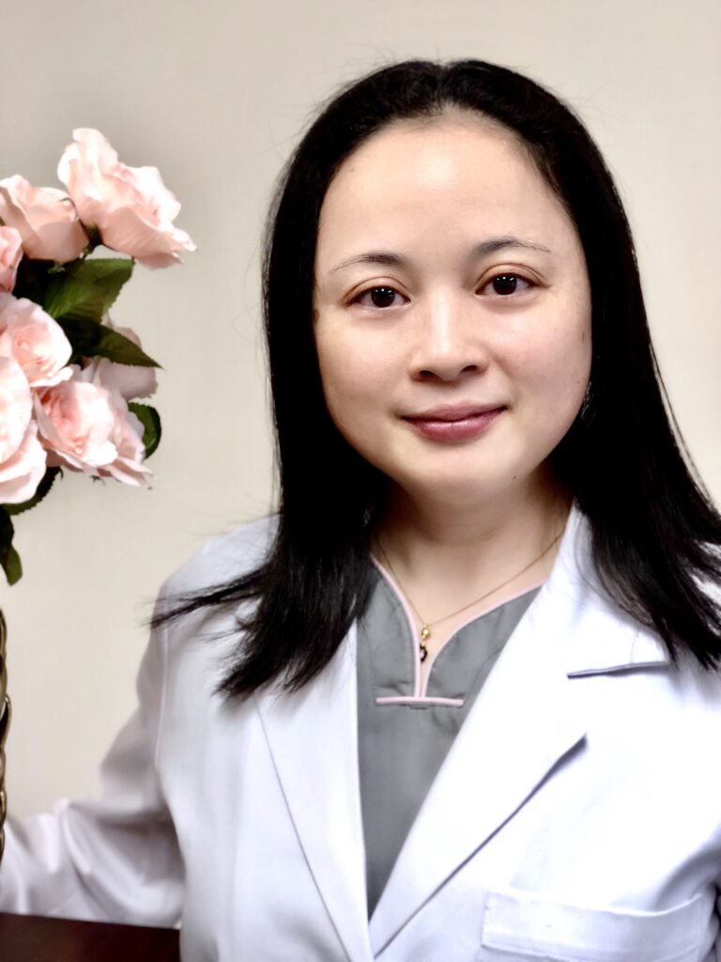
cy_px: 481
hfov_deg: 28.0
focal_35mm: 52
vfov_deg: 36.8
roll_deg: +0.3
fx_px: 1444
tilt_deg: -9.2
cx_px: 360
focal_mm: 6
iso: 100
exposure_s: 1/60
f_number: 2.4
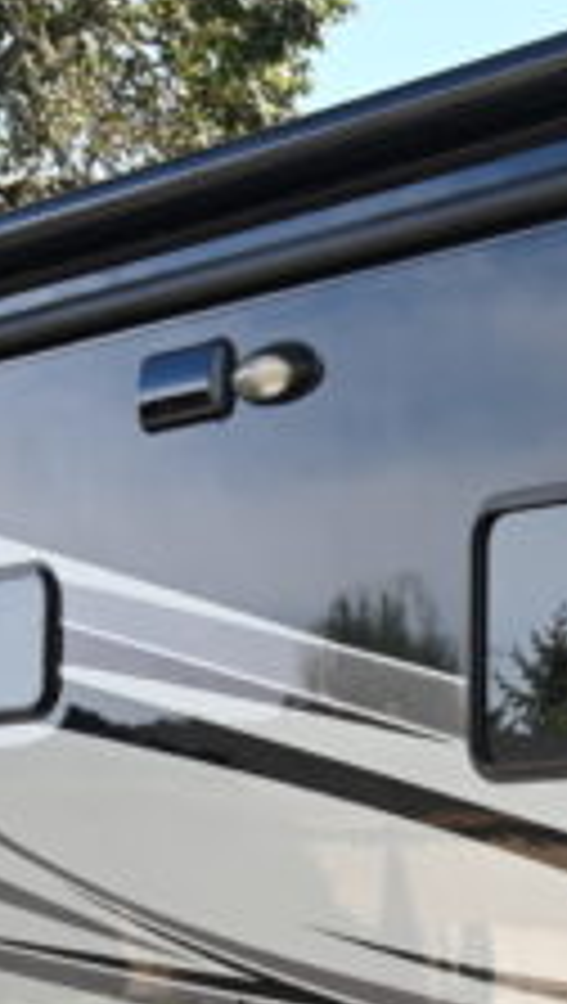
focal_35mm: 120
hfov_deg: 9.7
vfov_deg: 17.5
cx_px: 927
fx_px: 3197
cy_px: 950
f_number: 5
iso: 200
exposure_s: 1/250
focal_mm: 32
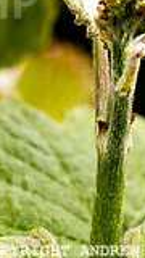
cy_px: -42
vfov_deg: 6.3
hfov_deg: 3.6
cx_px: 160
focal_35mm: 341
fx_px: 2331
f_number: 5.6
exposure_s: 1/1000
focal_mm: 50
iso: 80
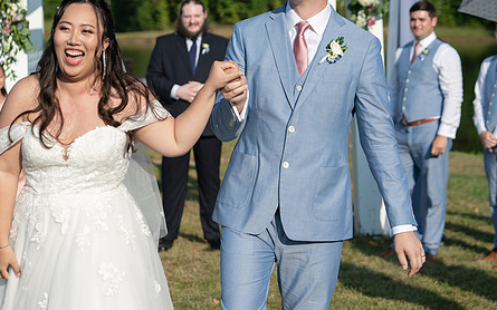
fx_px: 1368
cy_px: 115
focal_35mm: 101
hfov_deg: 20.6
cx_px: 209
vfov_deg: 12.9
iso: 100
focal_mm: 70
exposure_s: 1/1000
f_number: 4
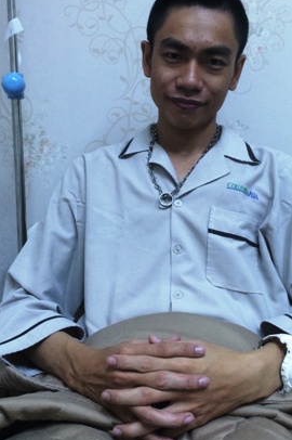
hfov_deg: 32.5
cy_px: 180
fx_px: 500
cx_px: 163
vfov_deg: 47.2
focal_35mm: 41
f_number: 2.2
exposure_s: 1/33
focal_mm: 4.12
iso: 80
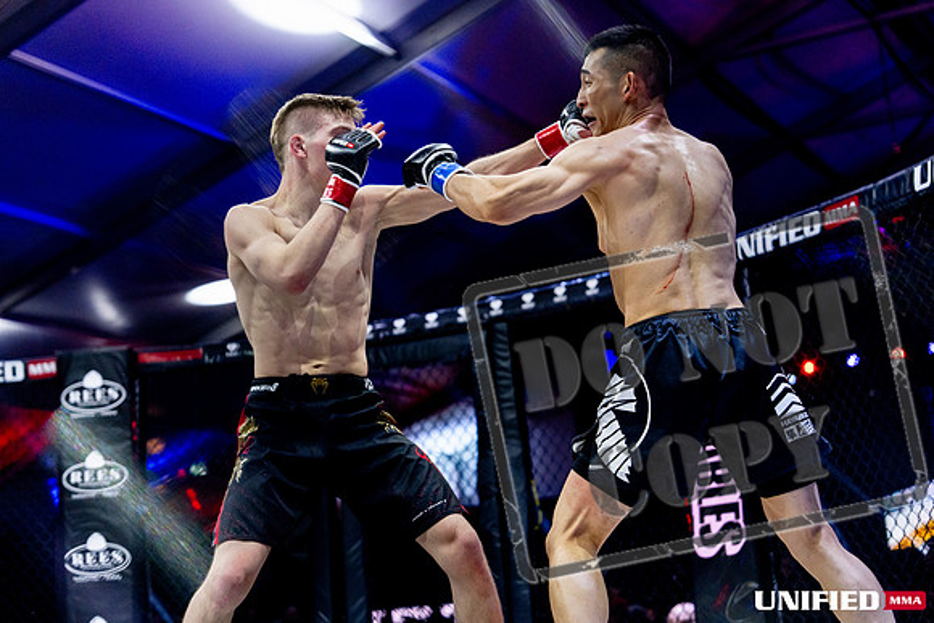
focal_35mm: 60
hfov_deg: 33.4
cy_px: 312
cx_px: 467
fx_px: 1557
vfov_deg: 22.6
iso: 3200
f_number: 2.8
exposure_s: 1/1250
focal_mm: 60
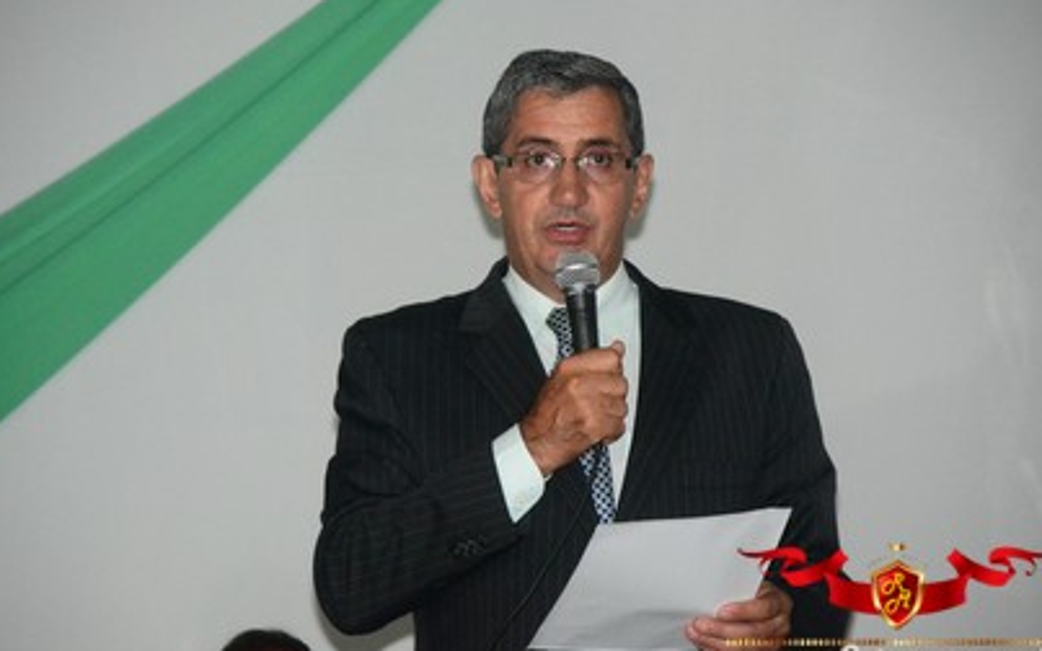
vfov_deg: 5.7
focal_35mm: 231
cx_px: 509
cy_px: 323
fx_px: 6549
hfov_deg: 9.1
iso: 3200
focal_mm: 135
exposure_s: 1/80
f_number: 5.6
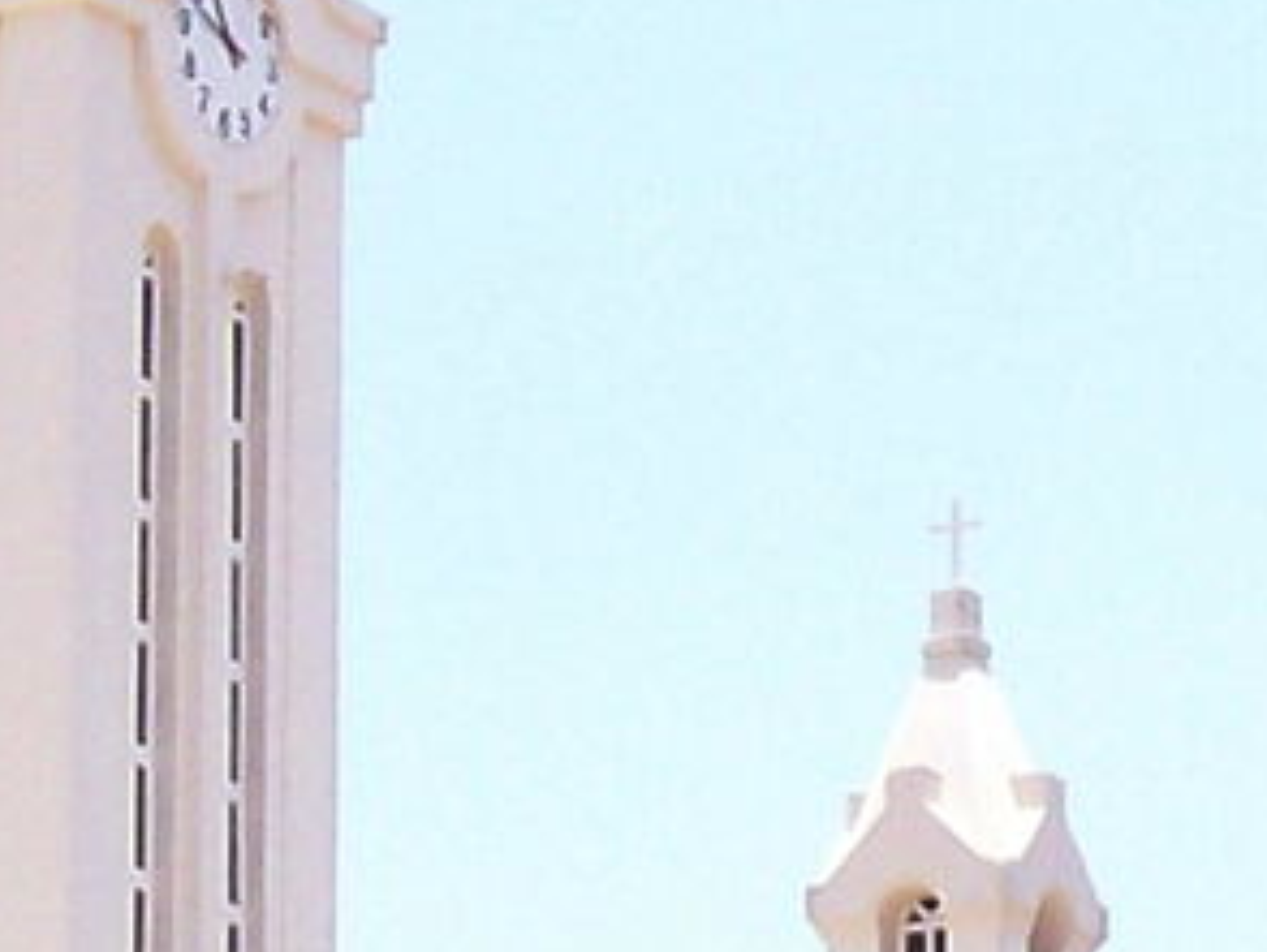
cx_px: 1021
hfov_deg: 8.4
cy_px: 1073
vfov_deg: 6.3
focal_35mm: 235
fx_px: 8608
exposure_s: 1/293
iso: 80
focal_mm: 6
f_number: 4.8
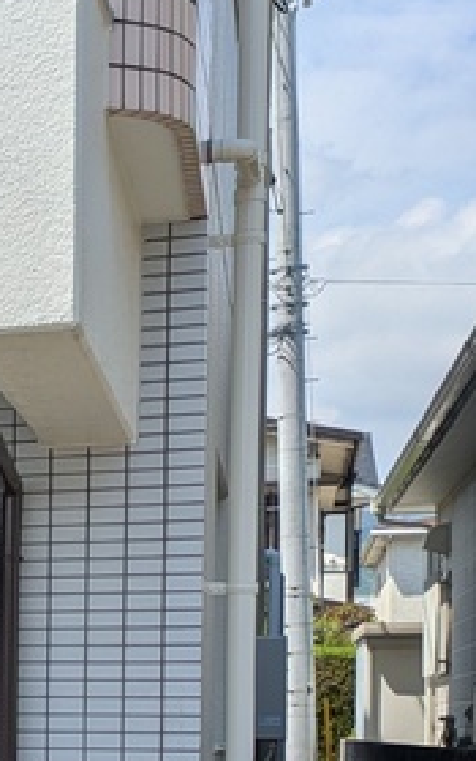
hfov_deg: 12.1
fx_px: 1889
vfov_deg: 22.1
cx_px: -579
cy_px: 726
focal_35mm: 91
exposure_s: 1/1653
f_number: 1.89
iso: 46
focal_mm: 5.43
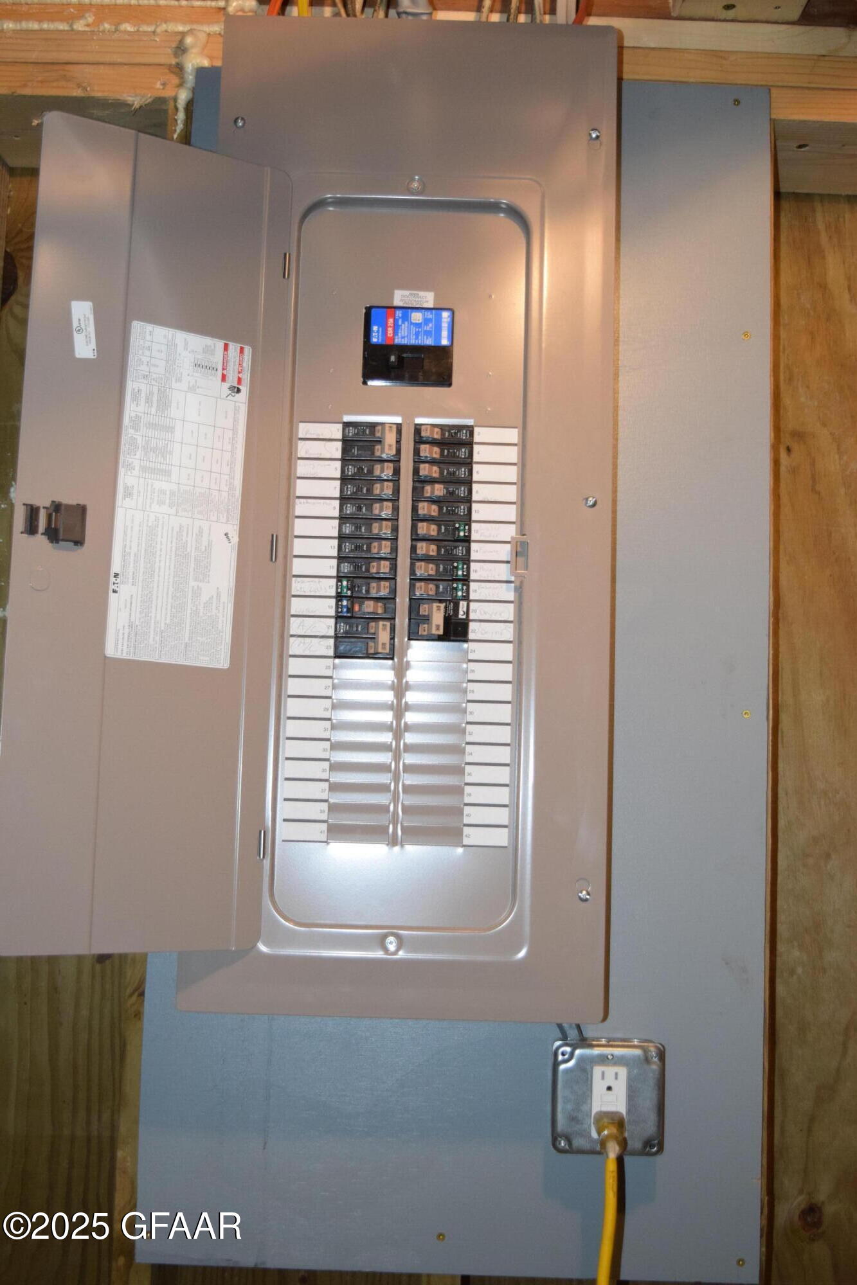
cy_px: 642
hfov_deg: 34.2
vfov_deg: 49.6
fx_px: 1393
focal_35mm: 39
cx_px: 428
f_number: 4
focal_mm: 26
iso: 1600
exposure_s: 1/60
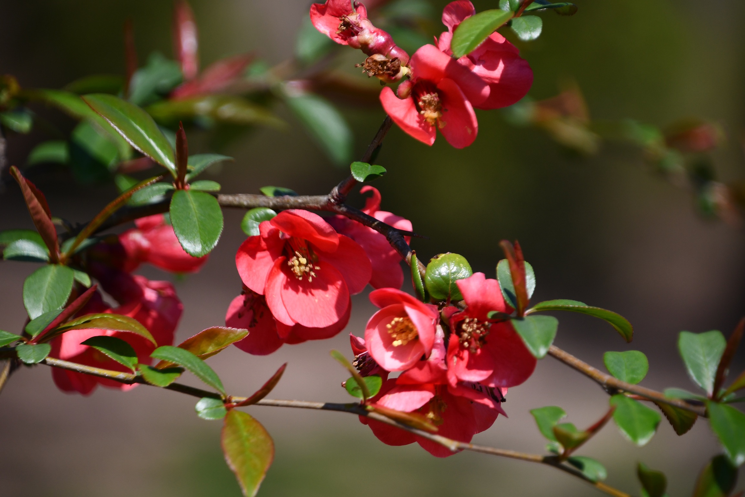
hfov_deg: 4.6
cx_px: 372
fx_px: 9312
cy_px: 248
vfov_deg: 3.1
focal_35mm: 450
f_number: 6.3
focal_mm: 300
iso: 280
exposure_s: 1/500
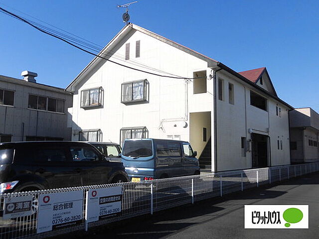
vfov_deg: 44.2
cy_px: 120
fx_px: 295
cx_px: 160
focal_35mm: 32
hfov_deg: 56.8
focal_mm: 5.81
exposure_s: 1/200
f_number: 8.8
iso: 100
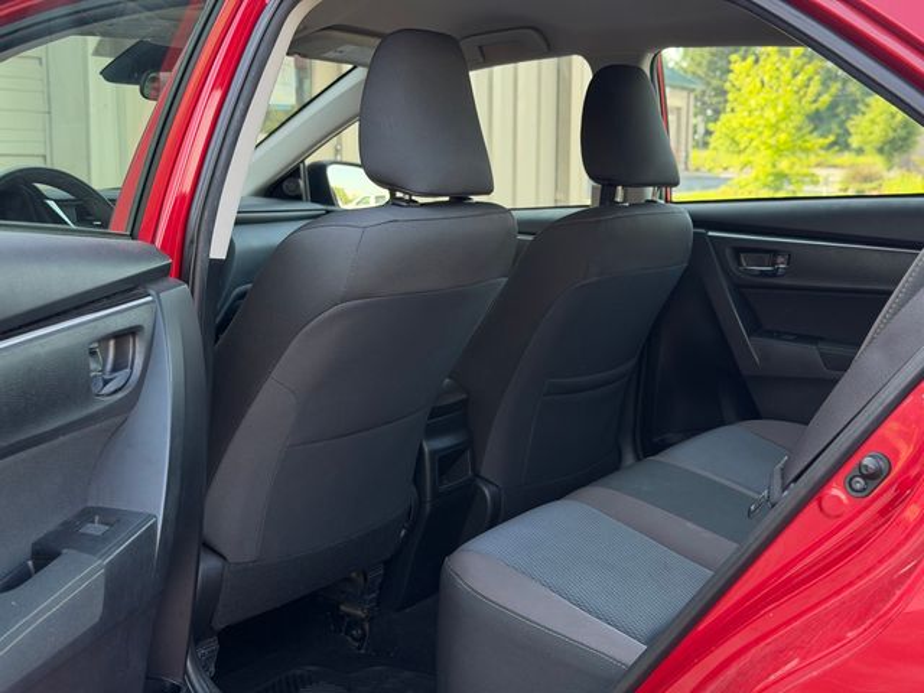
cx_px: 462
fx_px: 1281
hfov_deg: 39.7
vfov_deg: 30.3
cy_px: 346
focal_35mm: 48
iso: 160
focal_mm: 6.76
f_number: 1.78
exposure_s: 1/238
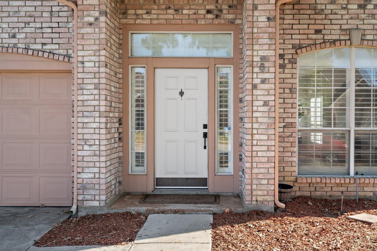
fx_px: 366
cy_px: 126
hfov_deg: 54.4
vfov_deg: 37.8
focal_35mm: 35
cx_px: 188
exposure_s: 1/20
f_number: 9
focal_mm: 35
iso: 160
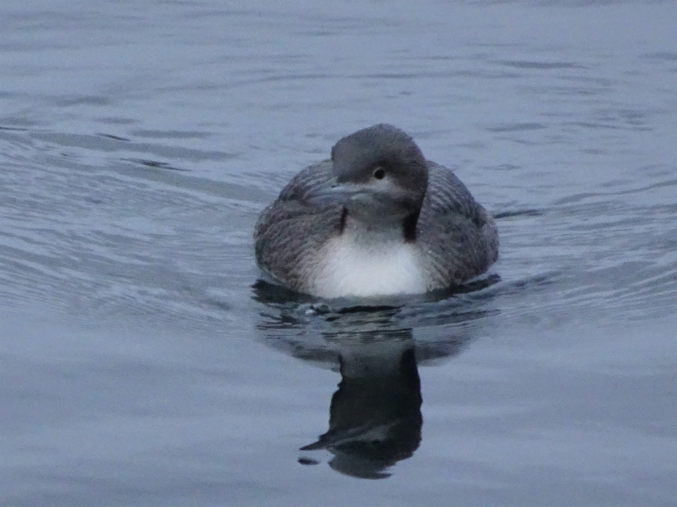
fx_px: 14081
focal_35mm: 720
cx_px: 338
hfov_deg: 2.8
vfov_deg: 2.1
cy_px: 254
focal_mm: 123
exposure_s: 1/80
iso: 800
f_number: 6.4
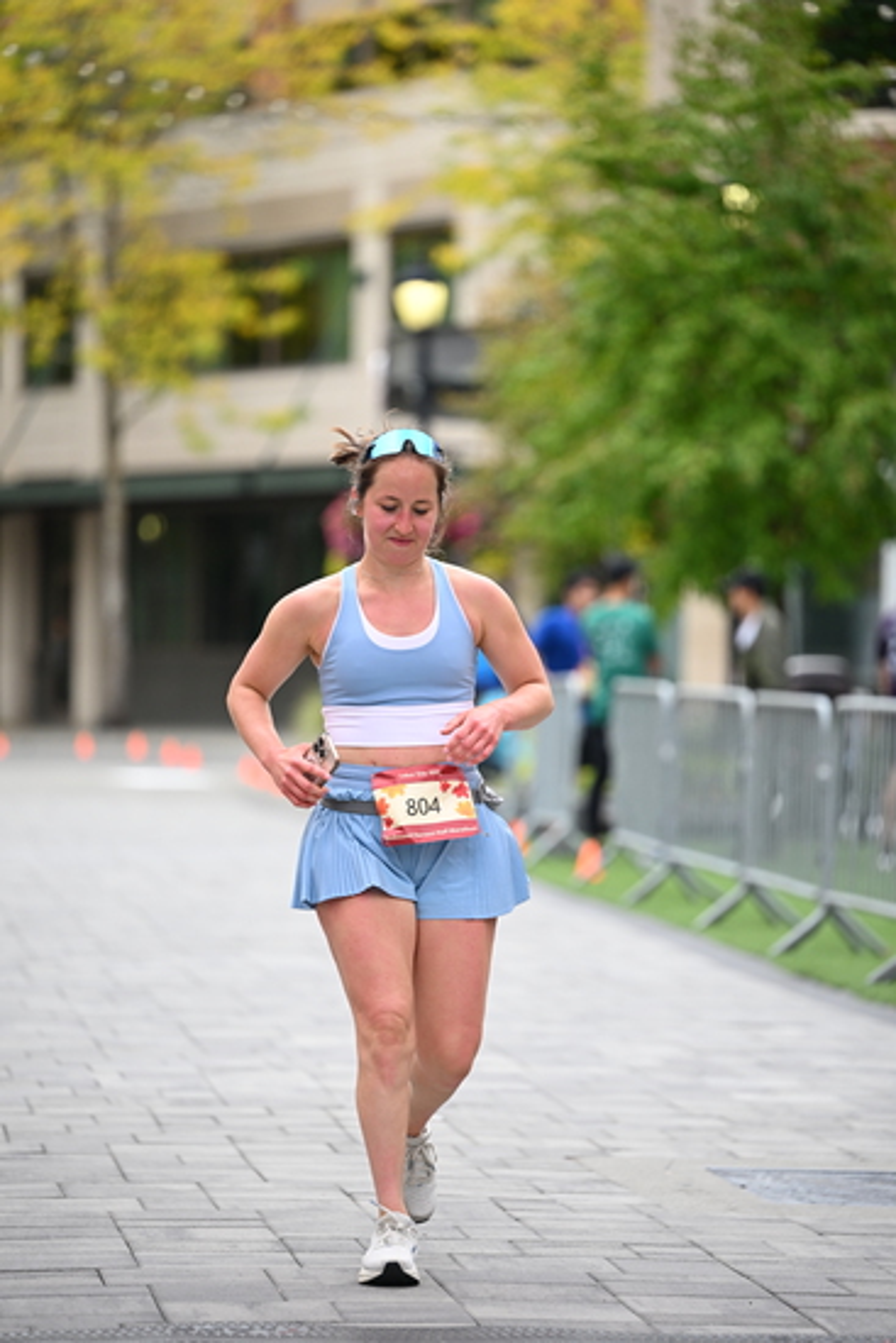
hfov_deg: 8.6
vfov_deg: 12.8
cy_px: 672
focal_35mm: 160
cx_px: 448
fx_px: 5969
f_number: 2.8
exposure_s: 1/2000
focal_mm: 160
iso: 640
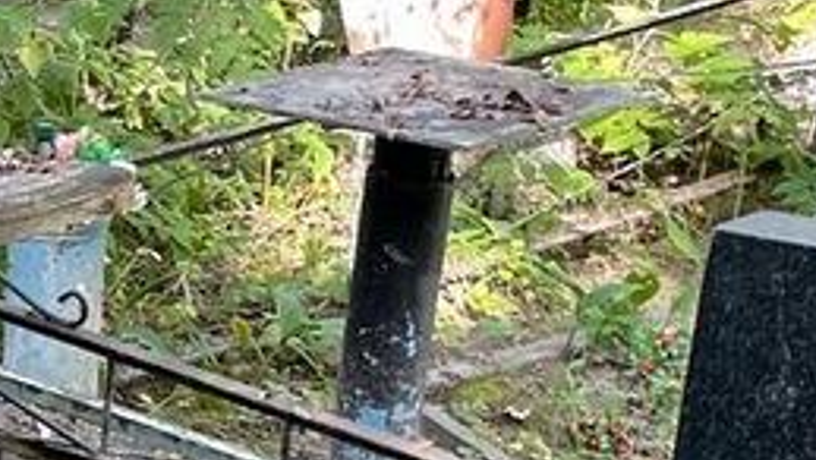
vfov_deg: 10.6
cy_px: 624
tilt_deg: -23.0
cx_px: -658
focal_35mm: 112
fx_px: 2425
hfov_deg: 16.1
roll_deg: +4.2
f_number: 1.6
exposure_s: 1/113
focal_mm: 4.2
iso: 125
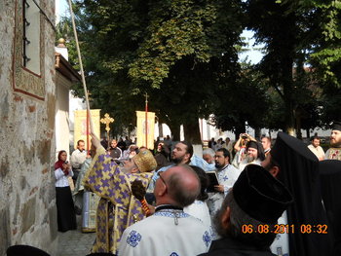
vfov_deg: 35.2
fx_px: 404
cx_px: 170
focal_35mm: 41
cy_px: 128
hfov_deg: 45.7
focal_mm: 6.72
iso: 80
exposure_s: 1/320
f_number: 3.1
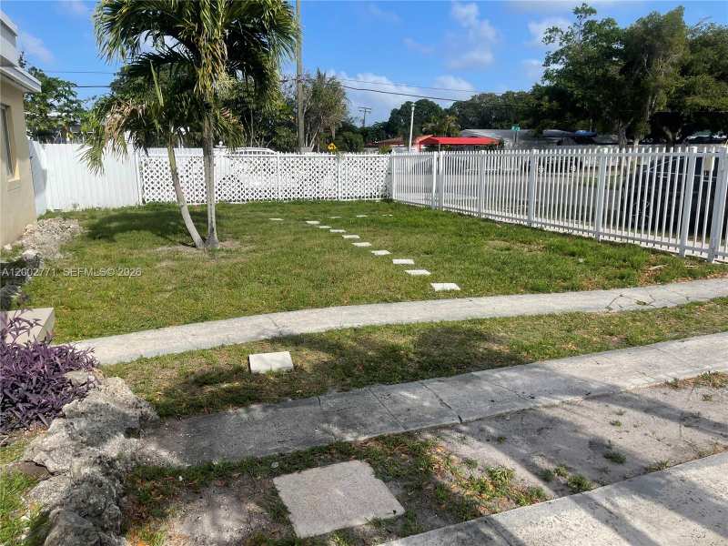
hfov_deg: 69.4
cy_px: 273
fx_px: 526
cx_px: 364
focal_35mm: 25
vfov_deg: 54.9
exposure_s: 1/3559
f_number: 1.6
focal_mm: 5.1
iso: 32
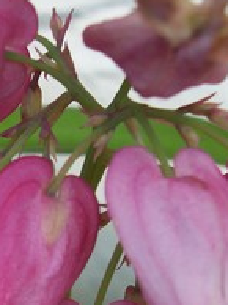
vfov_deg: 18.0
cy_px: 325
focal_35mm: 106
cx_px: -38
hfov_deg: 13.6
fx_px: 933
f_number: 4.8
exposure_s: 1/350
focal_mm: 8
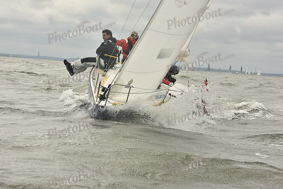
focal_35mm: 92
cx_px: 142
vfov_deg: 14.9
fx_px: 723
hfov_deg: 22.1
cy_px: 94
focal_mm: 92
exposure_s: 1/1600
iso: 320
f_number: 8
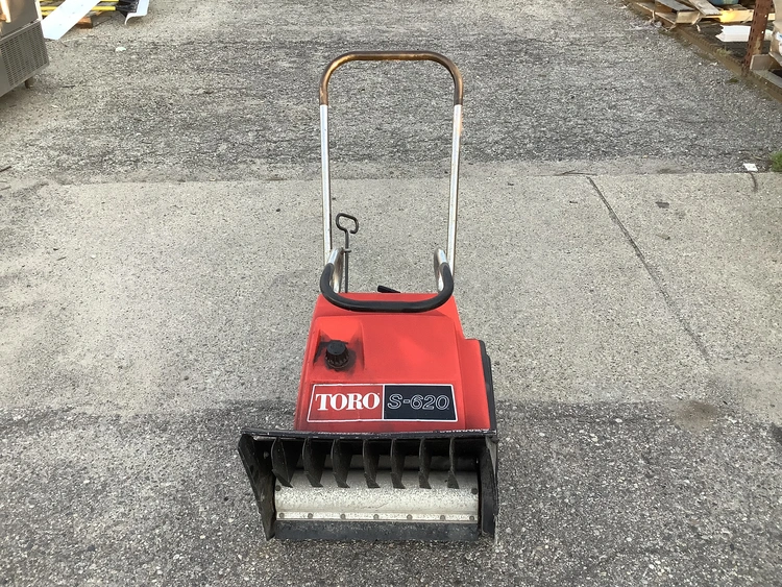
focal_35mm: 31
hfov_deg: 58.3
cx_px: 391
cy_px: 294
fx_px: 701
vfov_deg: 45.5
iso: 80
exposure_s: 1/100
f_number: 2.4
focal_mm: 3.3
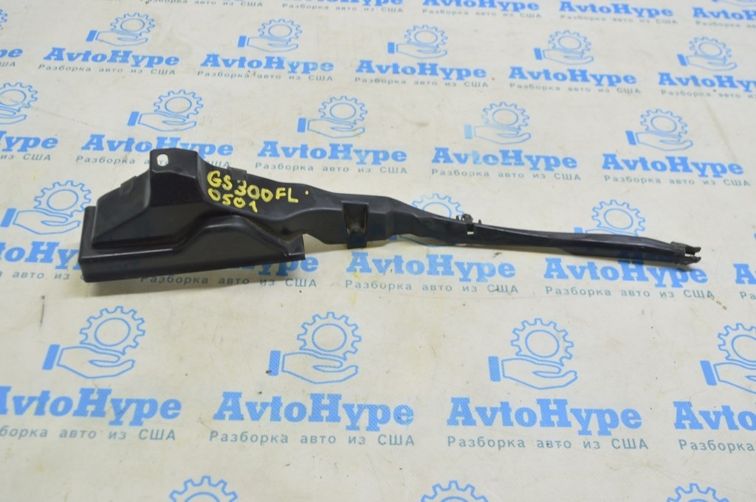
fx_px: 755
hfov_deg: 53.2
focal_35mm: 36
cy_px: 251
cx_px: 378
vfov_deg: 36.8
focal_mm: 24
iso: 400
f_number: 5.6
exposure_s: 1/20
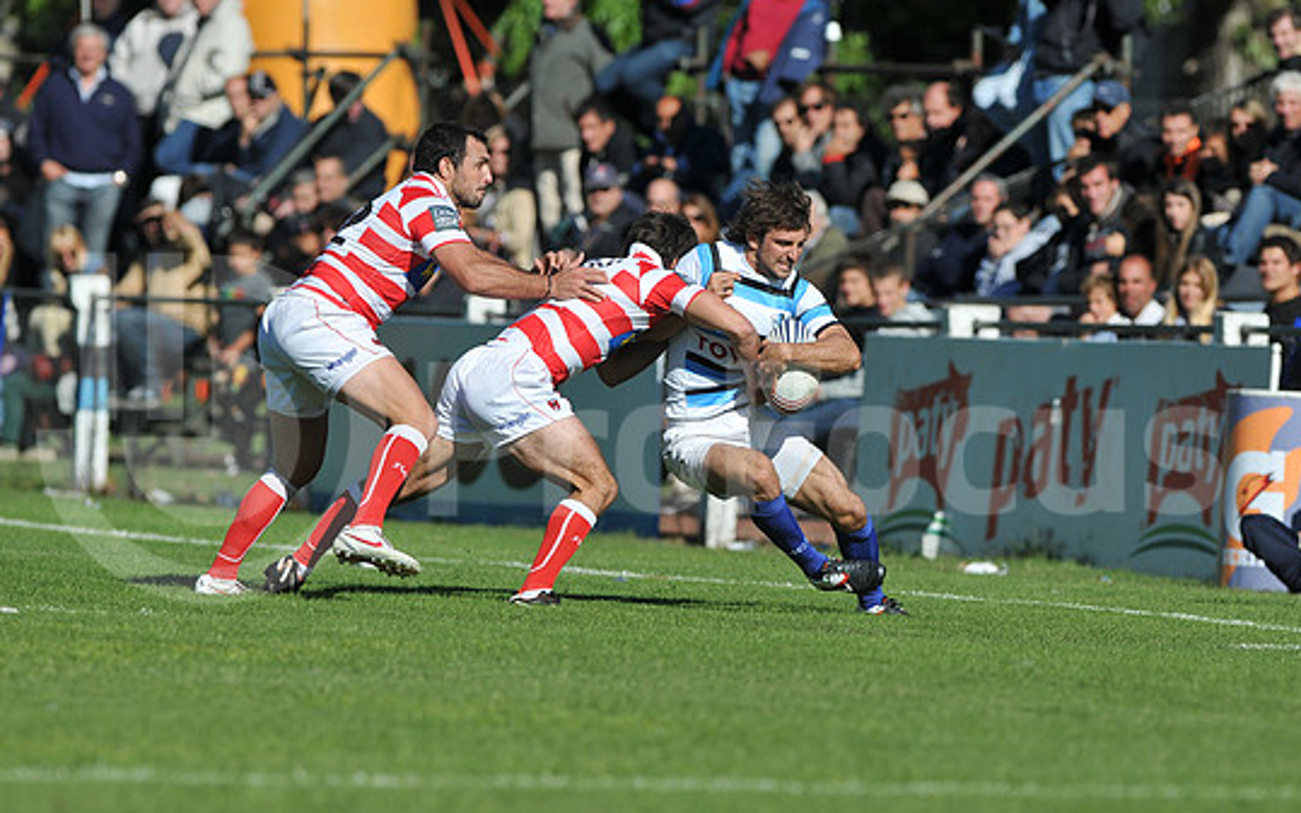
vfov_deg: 2.7
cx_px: 623
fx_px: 17482
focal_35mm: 493
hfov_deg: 4.3
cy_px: 433
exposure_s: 1/3200
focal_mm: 300
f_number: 3.5
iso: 200
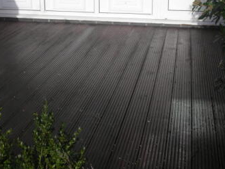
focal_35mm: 62
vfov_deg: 23.4
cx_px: 83
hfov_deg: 31.0
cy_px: 42
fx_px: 403
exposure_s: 1/100
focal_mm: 5.8
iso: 50
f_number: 8.5
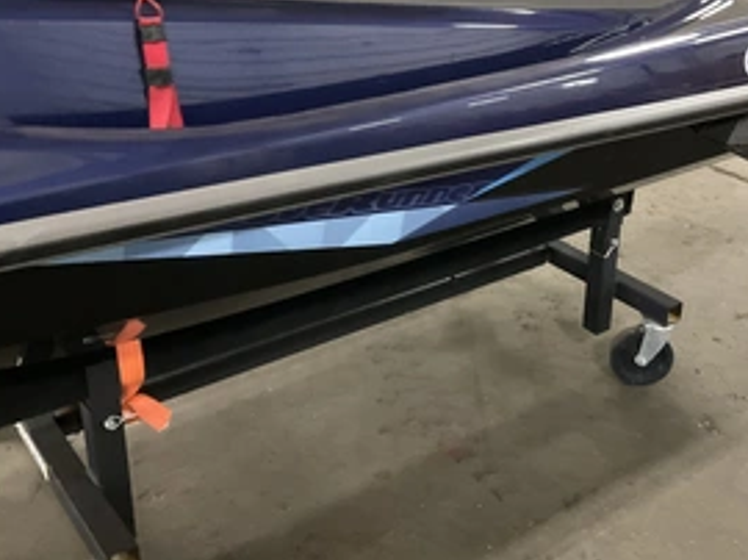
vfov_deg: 33.4
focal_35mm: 43
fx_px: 928
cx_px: 471
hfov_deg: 43.5
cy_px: 225
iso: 320
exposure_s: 1/30
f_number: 1.8
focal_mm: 3
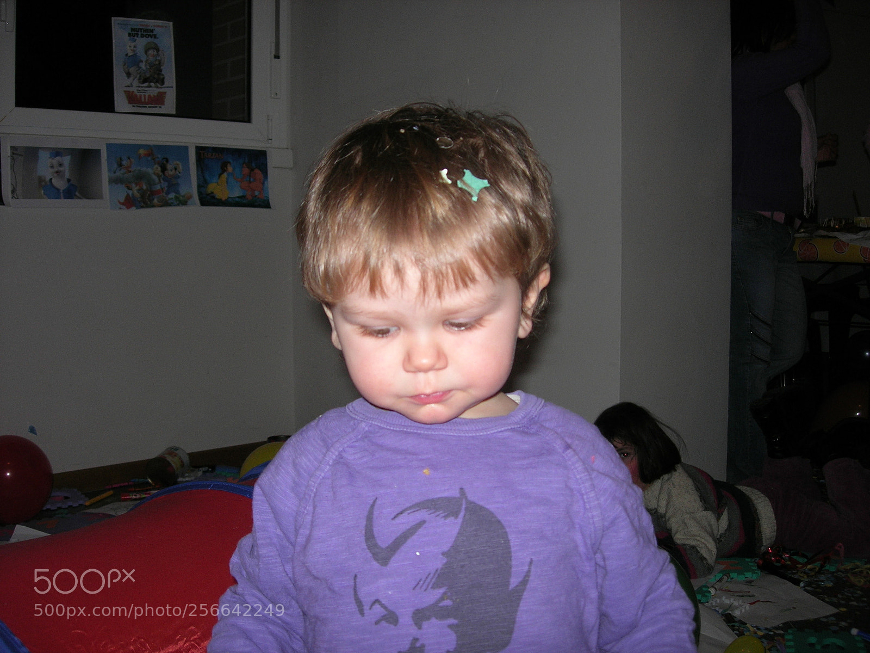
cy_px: 326
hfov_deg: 49.0
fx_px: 955
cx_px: 435
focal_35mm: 38
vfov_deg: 37.7
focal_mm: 7.8
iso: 64
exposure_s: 1/60.1
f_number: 2.8
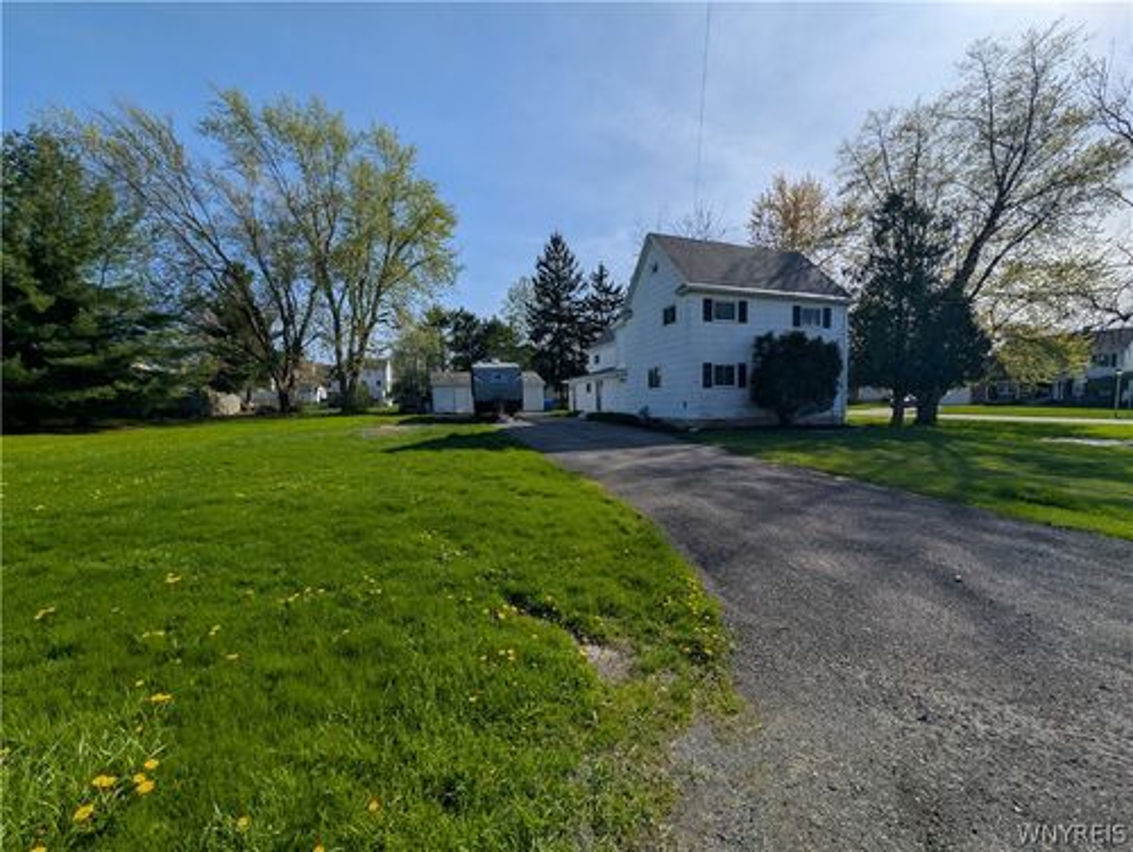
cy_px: 426
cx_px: 566
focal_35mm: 12
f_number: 1.7
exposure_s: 1/6135
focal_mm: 2.02
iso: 50
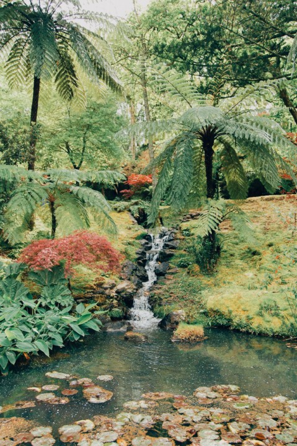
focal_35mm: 82
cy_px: 223
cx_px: 148
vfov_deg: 24.6
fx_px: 1022
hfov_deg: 16.5
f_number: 7.1
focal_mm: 55
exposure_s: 1/200
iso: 200
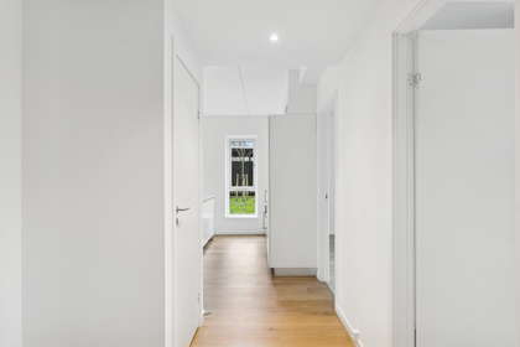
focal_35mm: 22
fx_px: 325
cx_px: 260
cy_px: 174
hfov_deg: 77.3
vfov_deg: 56.1
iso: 200
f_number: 8
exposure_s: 1/1.25
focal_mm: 15
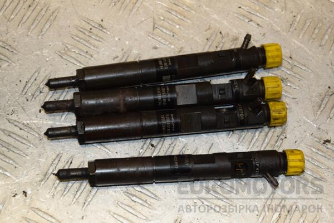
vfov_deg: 13.8
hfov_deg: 20.6
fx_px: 918
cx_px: 167
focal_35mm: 99
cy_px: 112
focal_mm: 66
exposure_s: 1/200
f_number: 7.1
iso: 800
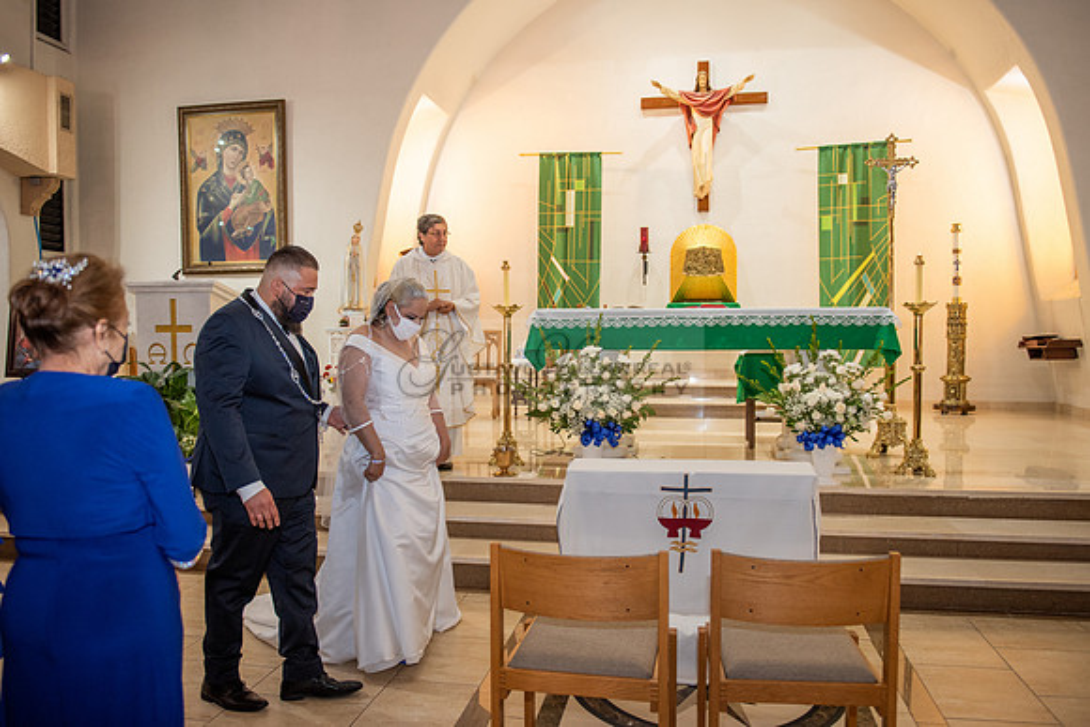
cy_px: 364
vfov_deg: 45.8
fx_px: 862
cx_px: 545
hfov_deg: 64.6
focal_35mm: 28
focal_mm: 27
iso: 1000
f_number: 2.8
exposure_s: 1/160
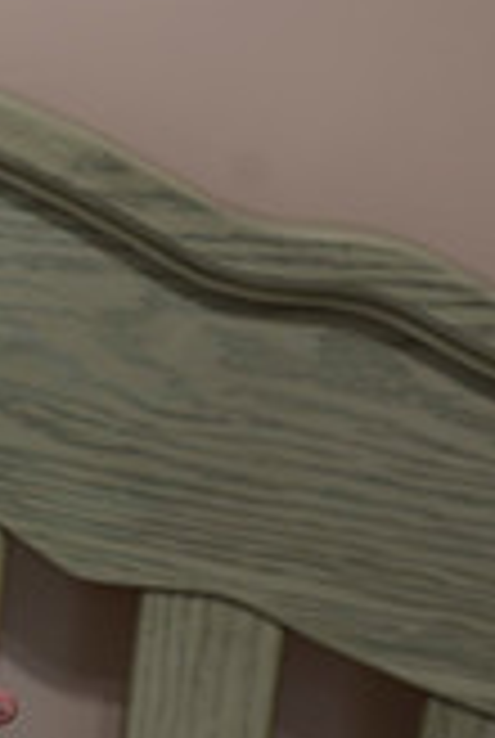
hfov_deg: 9.4
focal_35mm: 127
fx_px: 2608
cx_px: -783
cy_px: 543
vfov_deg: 16.0
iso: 3200
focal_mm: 34.5
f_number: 5
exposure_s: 1/320
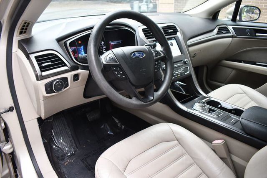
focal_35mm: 27
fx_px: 200
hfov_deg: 67.4
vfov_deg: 47.9
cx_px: 134
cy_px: 89
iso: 1000
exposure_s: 1/125
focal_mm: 18
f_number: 3.5
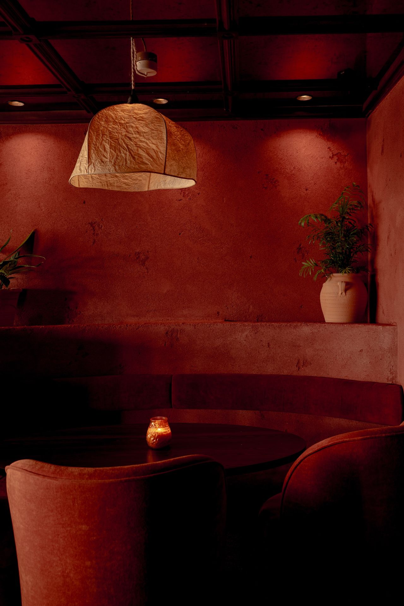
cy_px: 303
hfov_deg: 37.9
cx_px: 202
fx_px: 589
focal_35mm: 35
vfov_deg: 54.4
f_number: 4.5
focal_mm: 35
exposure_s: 1/2.5
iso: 100
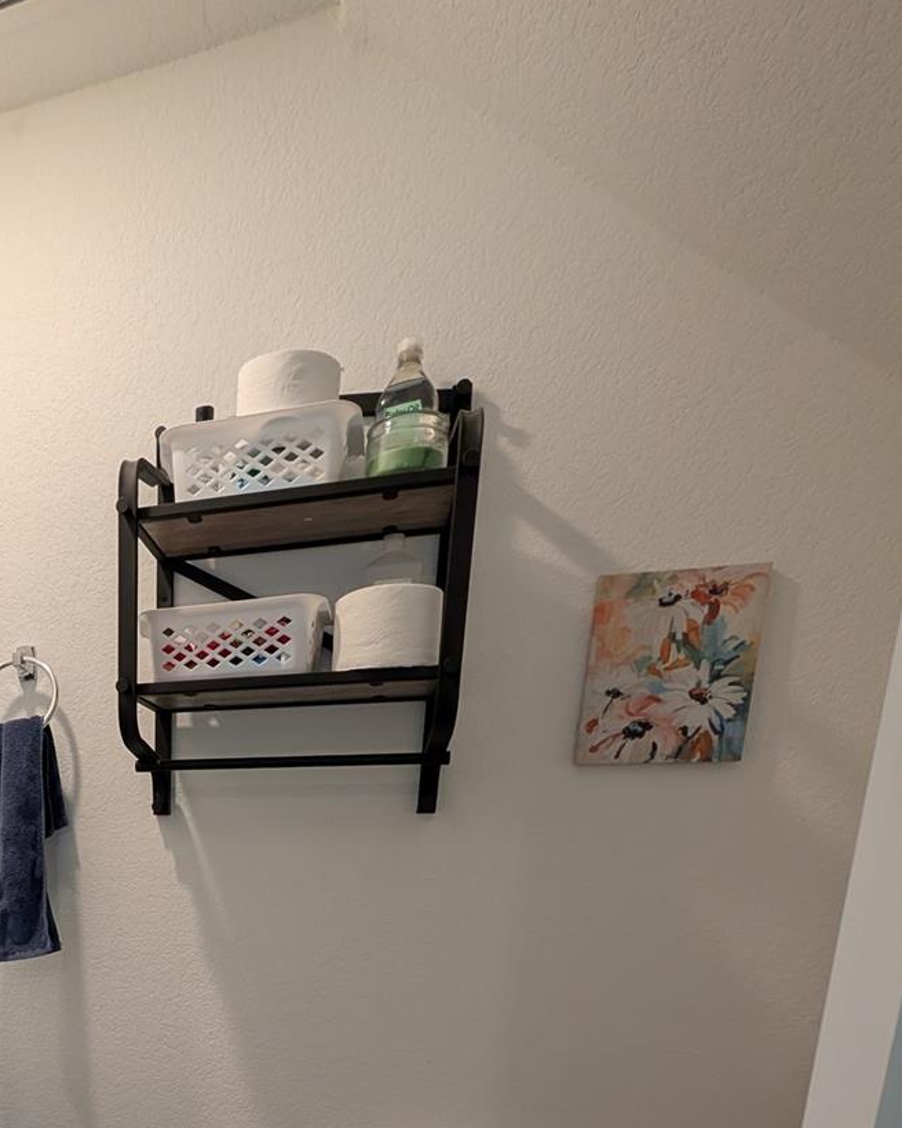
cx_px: 108
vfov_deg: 63.5
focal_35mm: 22
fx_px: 734
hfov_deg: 55.6
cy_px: 1003
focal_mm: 2.02
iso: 137
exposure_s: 1/120
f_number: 1.7
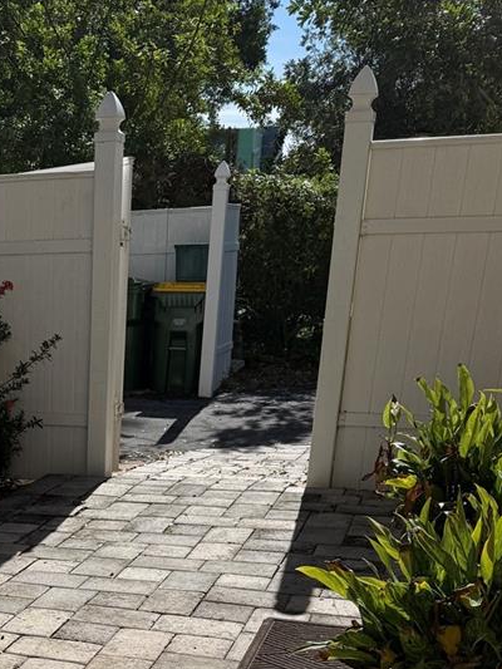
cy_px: 692
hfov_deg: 25.3
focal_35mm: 54
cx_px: -34
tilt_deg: -24.1
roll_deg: +0.2
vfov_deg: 32.3
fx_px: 1044
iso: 80
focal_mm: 6.76
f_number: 1.78
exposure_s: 1/9091
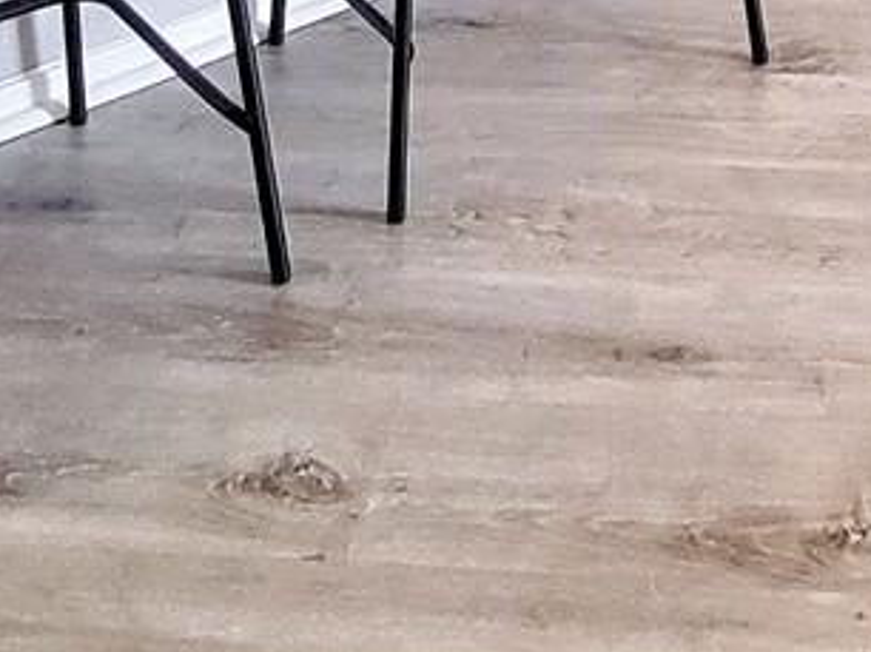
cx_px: 726
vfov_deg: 16.4
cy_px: -663
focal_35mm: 68
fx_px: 1710
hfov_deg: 27.9
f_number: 2.2
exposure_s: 1/60
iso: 160
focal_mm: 2.2
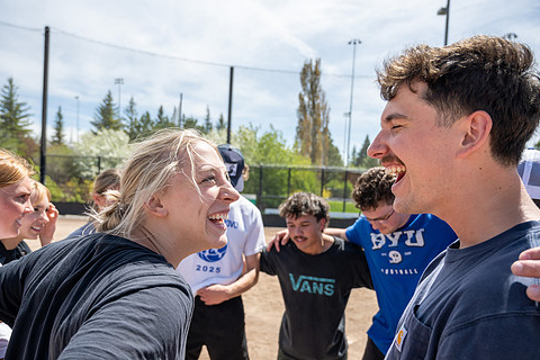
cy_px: 213
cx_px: 260
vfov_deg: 44.8
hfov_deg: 63.6
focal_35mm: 29
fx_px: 435
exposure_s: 1/1600
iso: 100
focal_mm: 24
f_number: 4
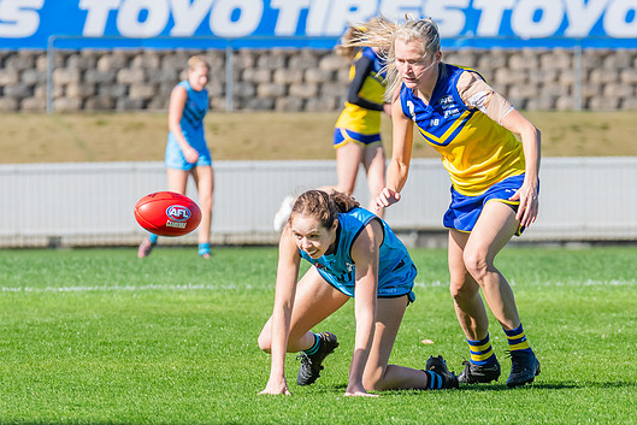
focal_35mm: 593
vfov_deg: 2.3
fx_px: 10495
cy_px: 297
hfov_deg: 3.5
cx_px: 384
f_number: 9
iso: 800
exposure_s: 1/1250
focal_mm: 330
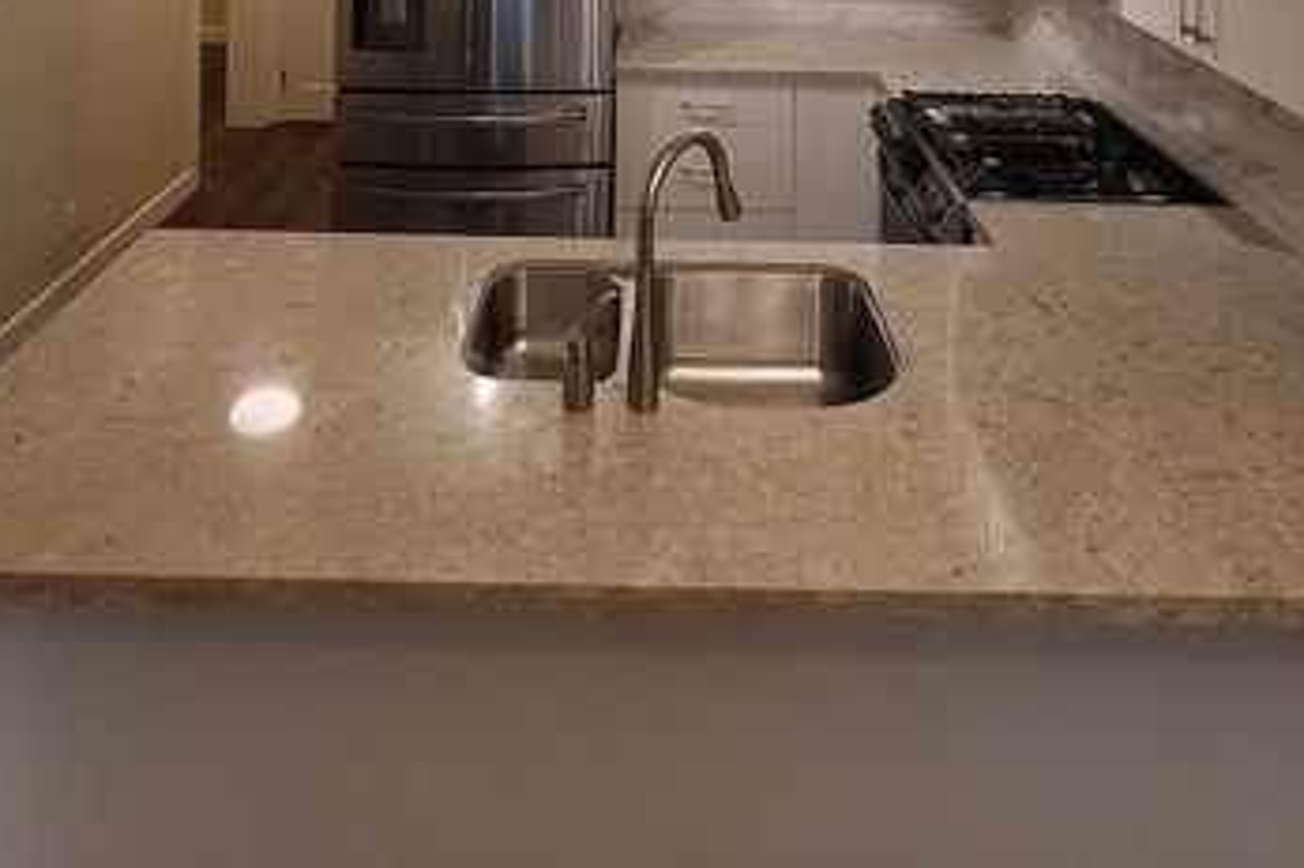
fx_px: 941
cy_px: -209
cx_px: 654
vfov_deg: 36.3
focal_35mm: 26
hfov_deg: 69.4
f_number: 2.2
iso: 160
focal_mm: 2.2
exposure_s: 1/60
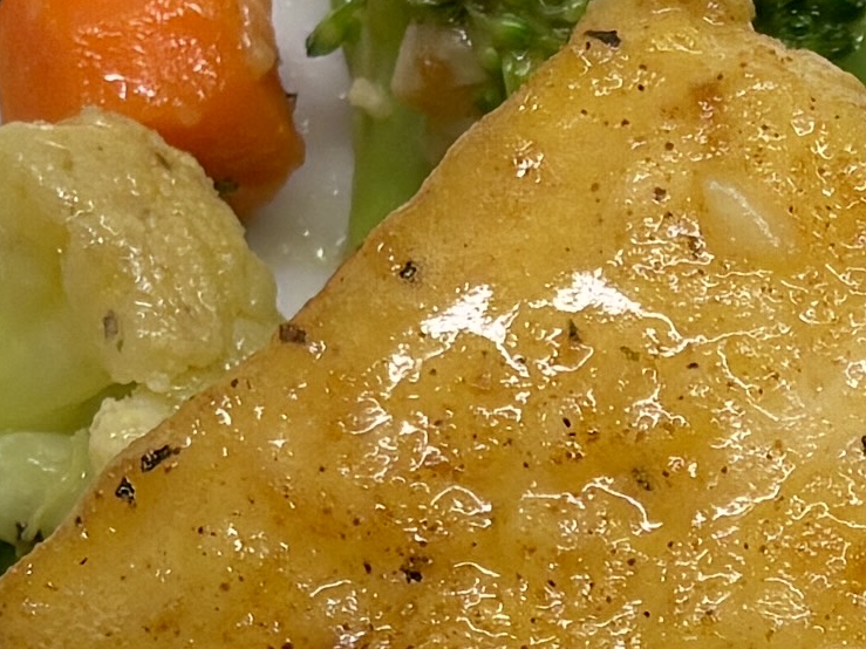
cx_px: 1083
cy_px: 1143
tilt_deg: -89.6
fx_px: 5028
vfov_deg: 7.2
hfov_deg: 9.7
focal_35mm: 201
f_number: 1.6
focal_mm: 5.96
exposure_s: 1/120
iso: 100
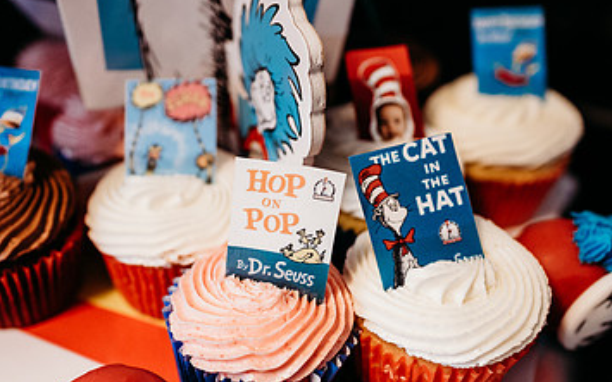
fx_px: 667
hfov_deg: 48.9
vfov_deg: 31.9
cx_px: 236
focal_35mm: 40
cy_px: 240
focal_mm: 24
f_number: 2.5
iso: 2000
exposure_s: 1/160
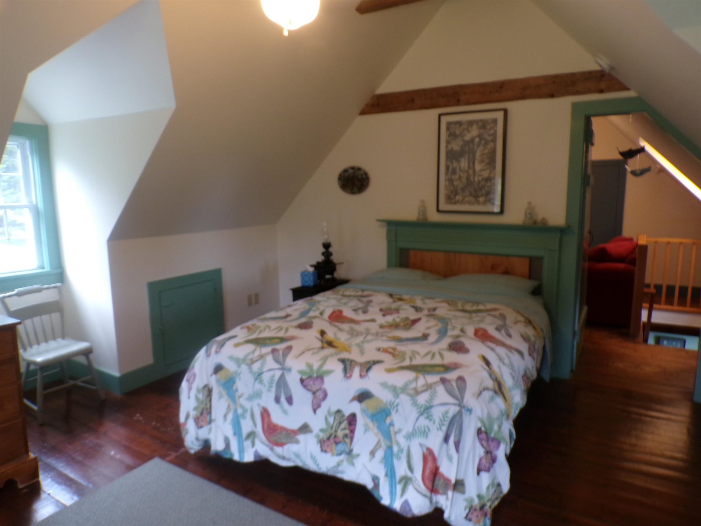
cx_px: 350
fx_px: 486
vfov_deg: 56.8
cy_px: 263
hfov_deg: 71.6
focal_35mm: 24
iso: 281
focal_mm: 4.3
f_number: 3
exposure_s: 1/17
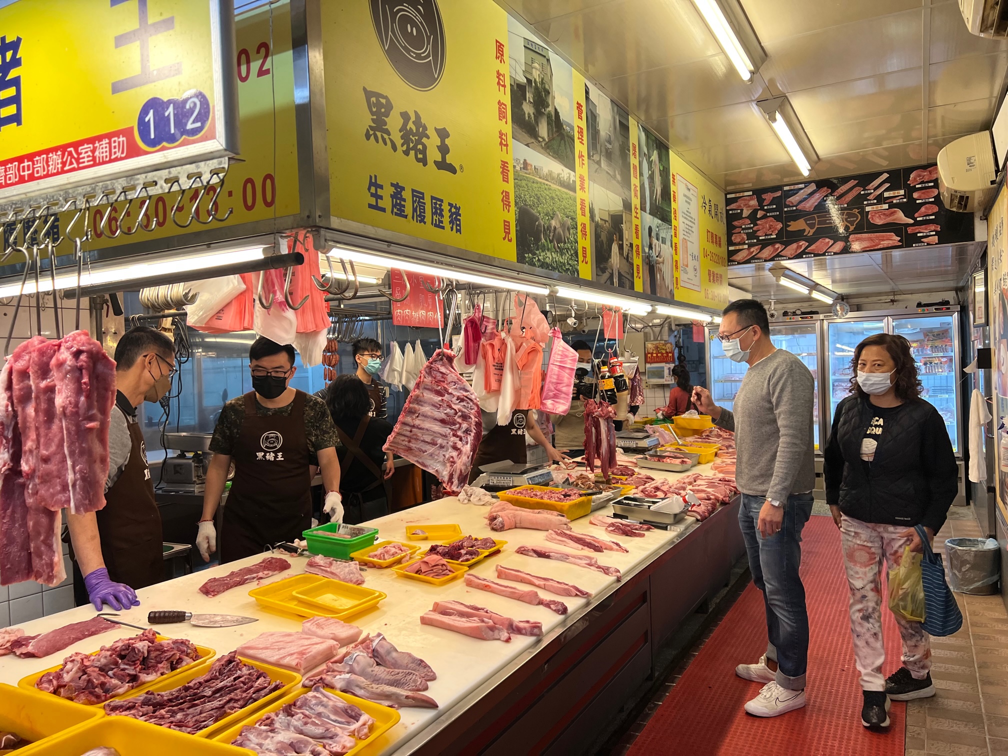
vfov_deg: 53.1
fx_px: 757
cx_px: 504
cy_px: 378
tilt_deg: +0.2
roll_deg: +1.1
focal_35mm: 26
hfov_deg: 67.3
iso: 100
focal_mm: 5.7
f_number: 1.5
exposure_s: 1/120
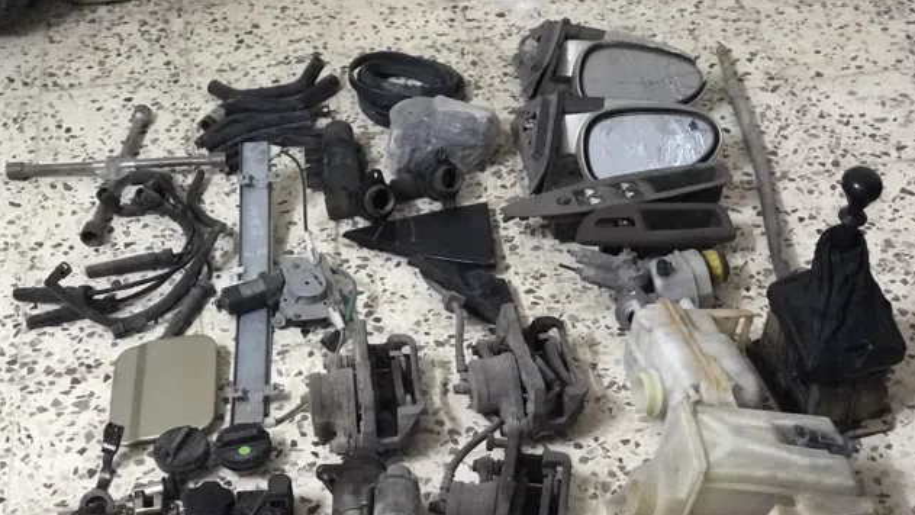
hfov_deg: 33.3
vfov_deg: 19.1
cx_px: 461
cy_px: 344
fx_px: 1529
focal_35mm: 63
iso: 1000
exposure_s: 1/50
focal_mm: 6.6
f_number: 2.8
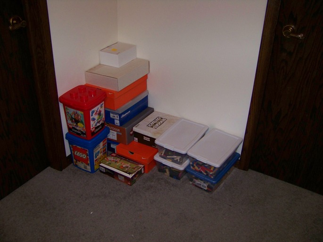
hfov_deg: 51.3
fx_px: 336
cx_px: 162
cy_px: 121
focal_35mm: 36
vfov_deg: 39.7
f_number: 2.8
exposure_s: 1/30
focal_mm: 5.85
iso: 200
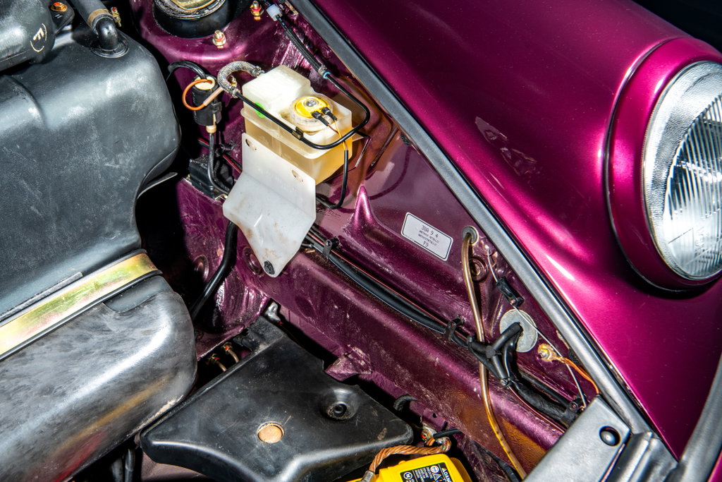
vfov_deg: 26.0
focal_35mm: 52
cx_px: 361
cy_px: 241
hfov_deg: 38.2
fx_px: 1043
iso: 160
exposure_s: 1/100
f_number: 10
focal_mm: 52
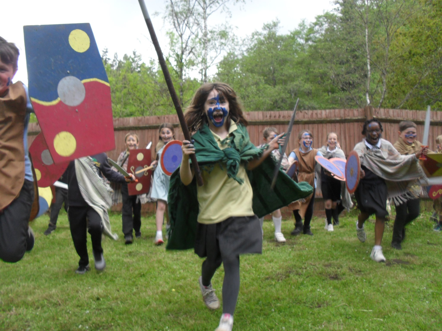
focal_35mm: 35
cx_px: 221
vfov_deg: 40.7
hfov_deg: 52.6
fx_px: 447
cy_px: 166
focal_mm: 6.3
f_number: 3.2
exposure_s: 1/90
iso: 100
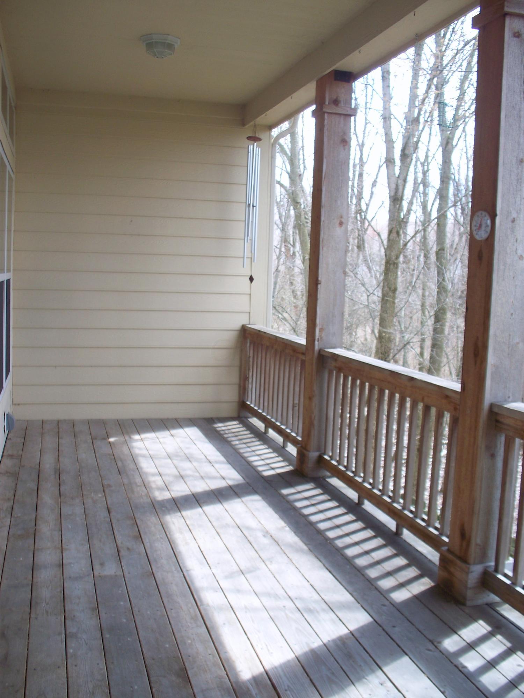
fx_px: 727
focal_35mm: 36
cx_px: 262
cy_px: 349
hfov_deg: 39.7
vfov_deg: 51.4
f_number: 2.8
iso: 80
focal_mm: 7.54
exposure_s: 1/200
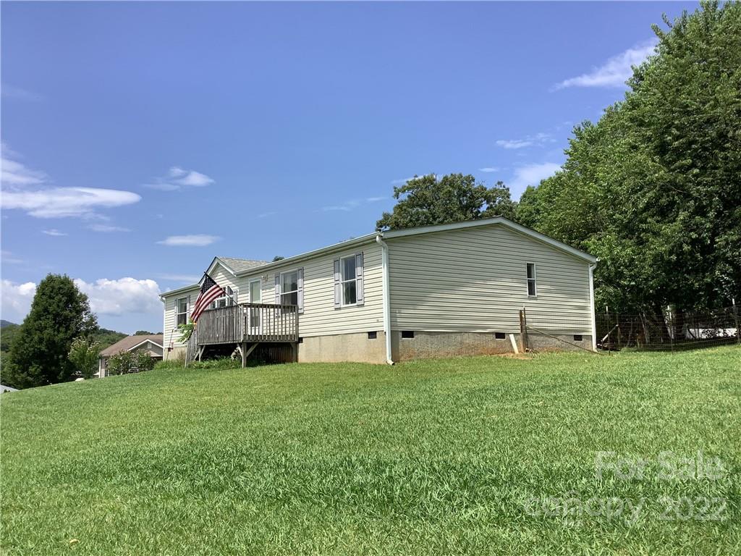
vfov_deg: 45.4
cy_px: 278
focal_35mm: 31
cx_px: 370
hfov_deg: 58.4
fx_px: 664
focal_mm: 3.3
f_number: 2.4
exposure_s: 1/1456
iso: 25
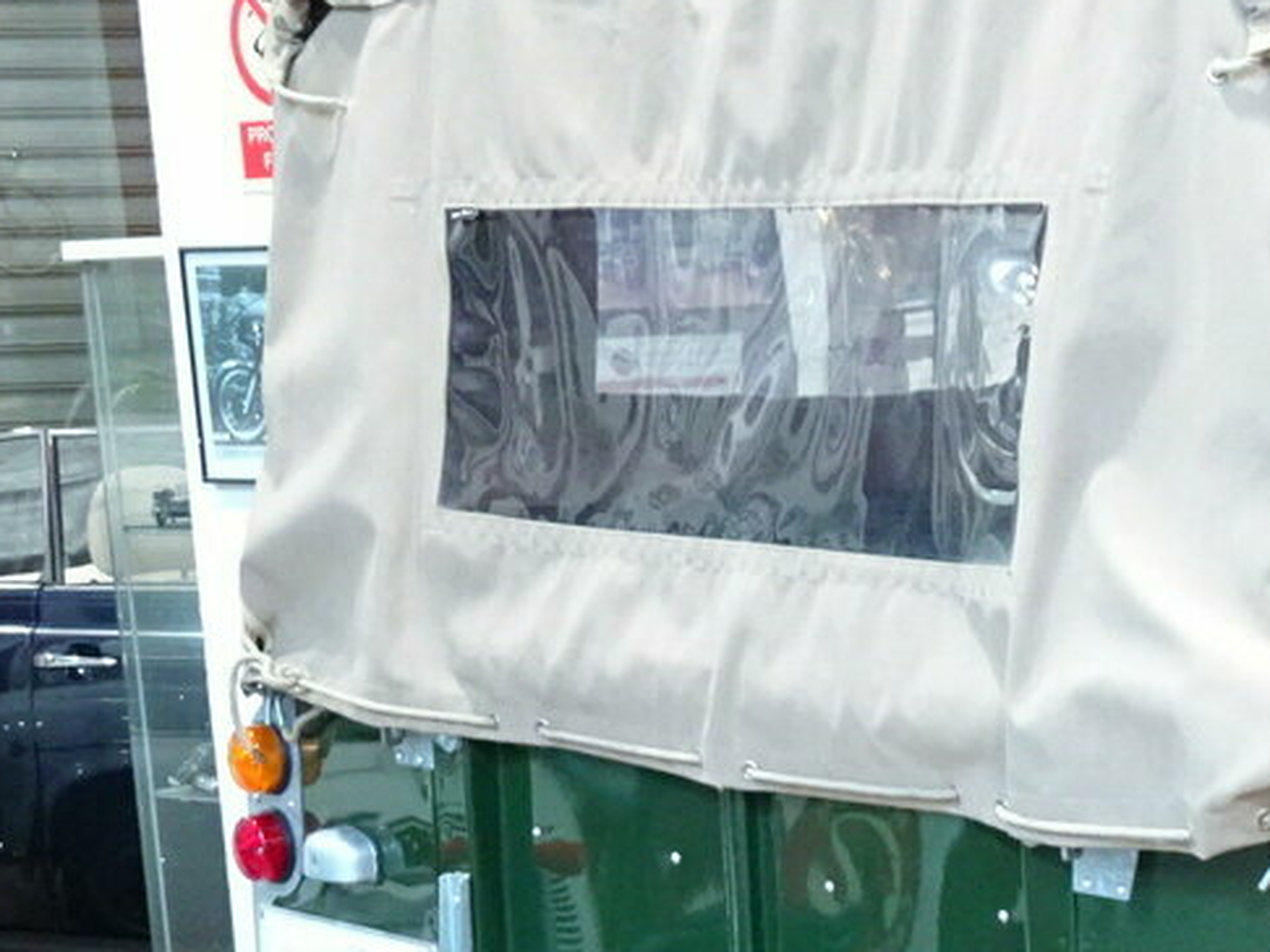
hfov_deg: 21.6
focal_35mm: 84
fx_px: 3080
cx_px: 1539
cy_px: 894
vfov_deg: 17.2
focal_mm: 5.79
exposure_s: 1/10
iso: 800
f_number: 4
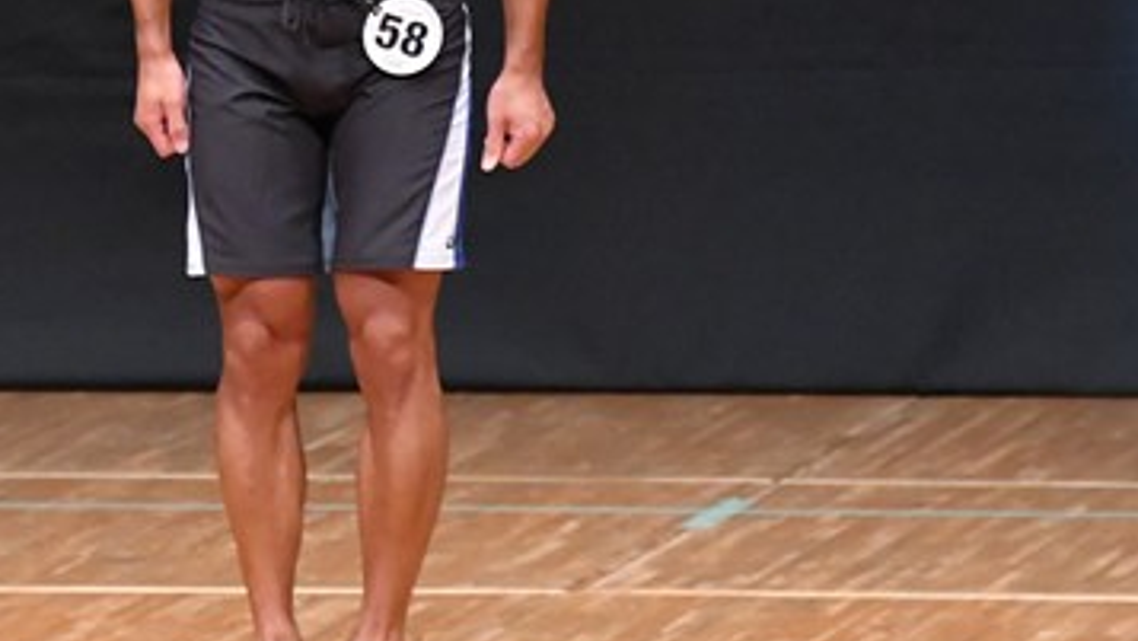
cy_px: 26
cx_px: 234
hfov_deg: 3.5
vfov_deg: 2.0
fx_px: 18502
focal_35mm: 613
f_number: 5.6
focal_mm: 180
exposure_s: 1/400
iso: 8000
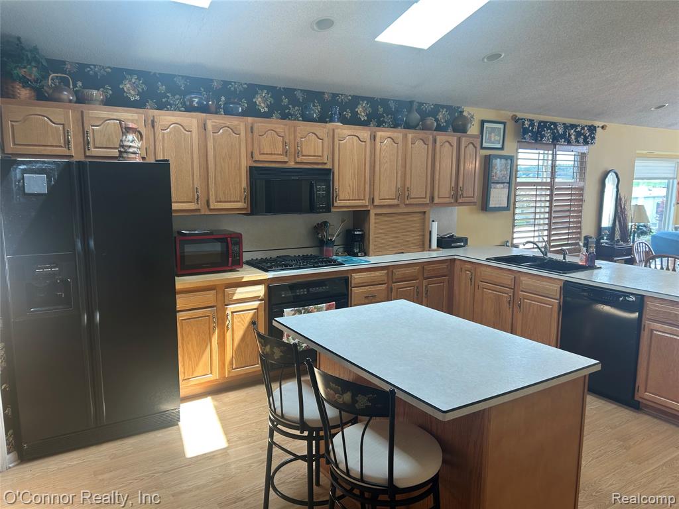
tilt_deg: -8.8
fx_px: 510
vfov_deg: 53.1
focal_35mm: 26
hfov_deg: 67.3
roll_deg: -1.0
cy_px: 254
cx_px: 340
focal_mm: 5.7
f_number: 1.5
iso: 40
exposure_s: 1/120
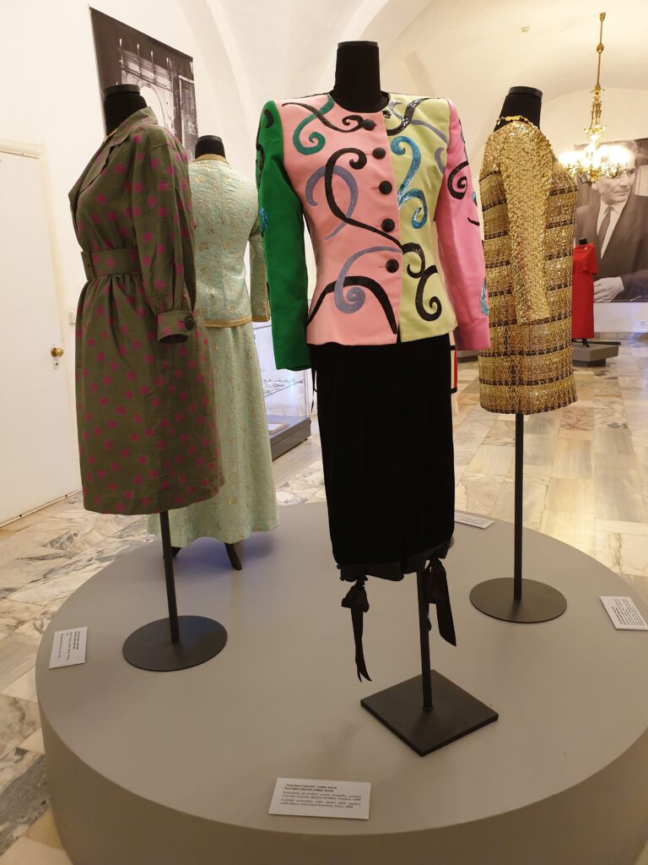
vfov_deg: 67.3
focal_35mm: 26
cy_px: 432
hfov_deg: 53.1
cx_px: 324
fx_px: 649
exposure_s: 1/33
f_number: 2.4
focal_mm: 4.3
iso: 320
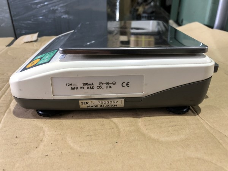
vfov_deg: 49.7
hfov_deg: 63.4
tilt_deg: -26.2
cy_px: 86
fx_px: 184
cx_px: 114
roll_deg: +1.3
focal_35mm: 28
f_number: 1.8
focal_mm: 4
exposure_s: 1/20
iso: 40
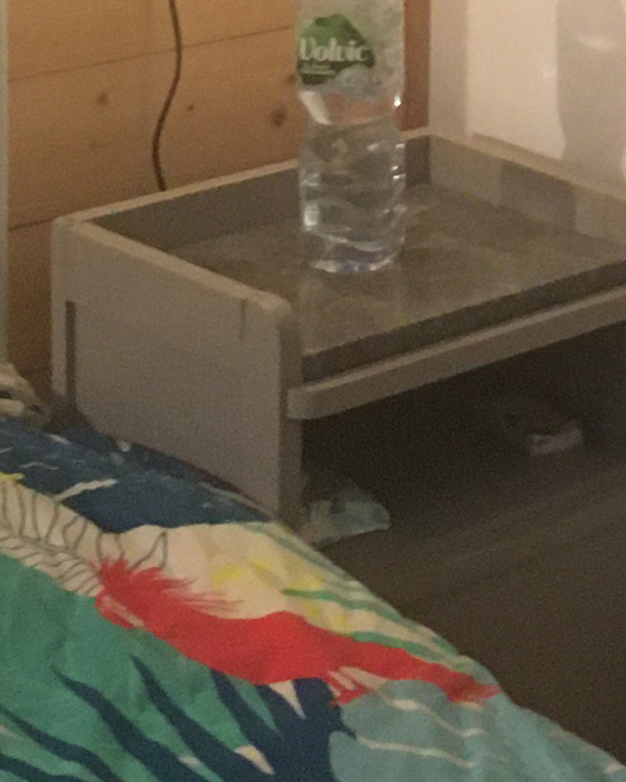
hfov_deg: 10.7
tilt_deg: -8.3
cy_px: -462
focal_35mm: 140
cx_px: 904
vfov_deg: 12.9
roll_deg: +0.0
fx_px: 3242
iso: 200
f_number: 2.2
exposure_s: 1/33
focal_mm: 4.15
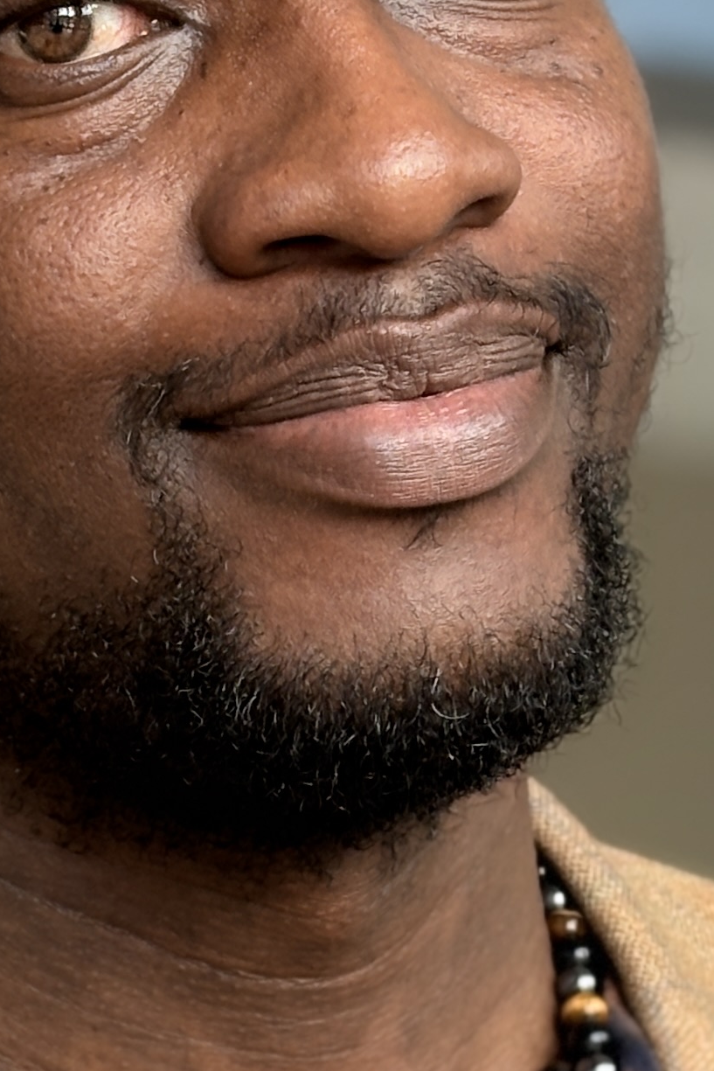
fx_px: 5294
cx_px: -135
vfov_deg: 11.5
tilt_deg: +4.7
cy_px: 977
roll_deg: +1.9
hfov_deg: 7.7
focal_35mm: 178
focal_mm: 5.96
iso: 50
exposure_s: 1/120
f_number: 1.6
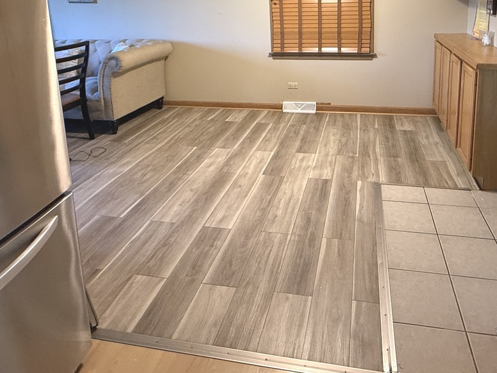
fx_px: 373
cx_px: 304
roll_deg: +2.0
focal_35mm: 26
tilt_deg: -9.7
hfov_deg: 66.5
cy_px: 53
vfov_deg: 48.7
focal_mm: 2.22
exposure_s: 1/60
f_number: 2.2
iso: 400
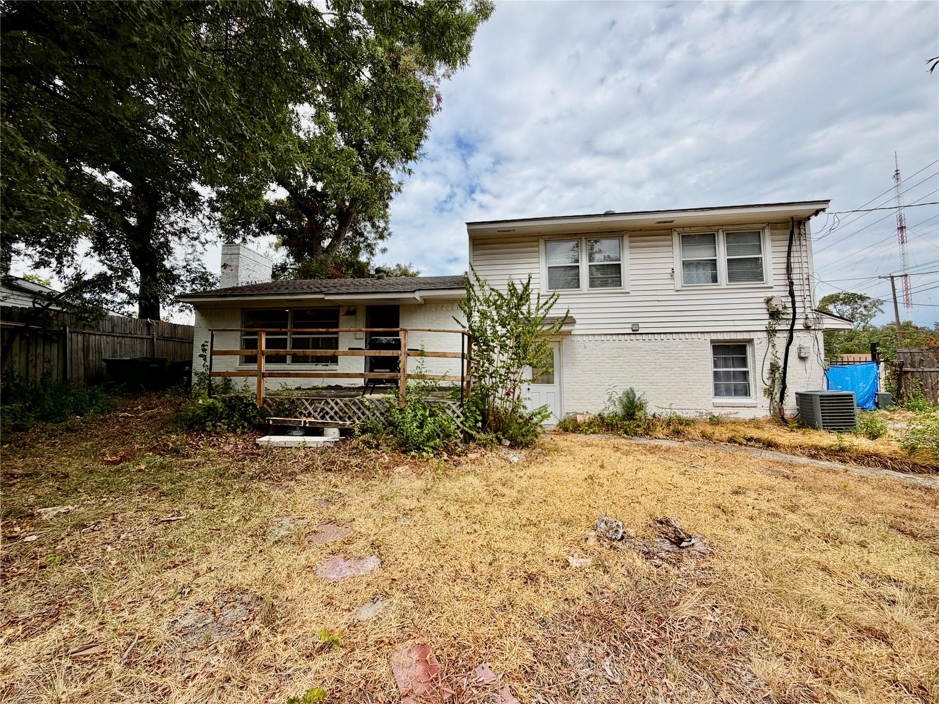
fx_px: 380
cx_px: 470
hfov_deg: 102.1
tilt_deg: +3.3
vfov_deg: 85.7
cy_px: 352
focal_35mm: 14
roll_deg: +0.2
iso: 20
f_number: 2.2
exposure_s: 1/809
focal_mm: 2.22
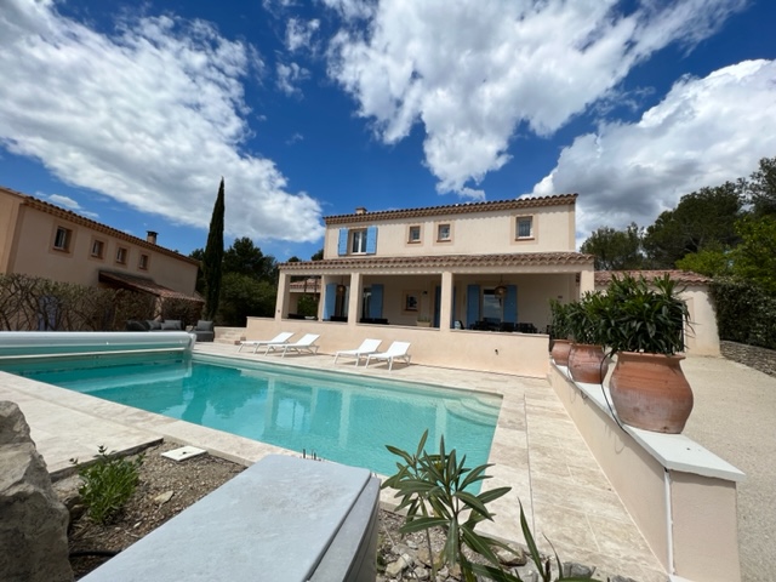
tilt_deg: +6.2
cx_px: 388
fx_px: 291
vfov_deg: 89.9
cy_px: 291
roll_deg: -3.9
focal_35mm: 13
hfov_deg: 106.2
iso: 32
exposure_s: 1/2660
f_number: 1.8
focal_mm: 1.57
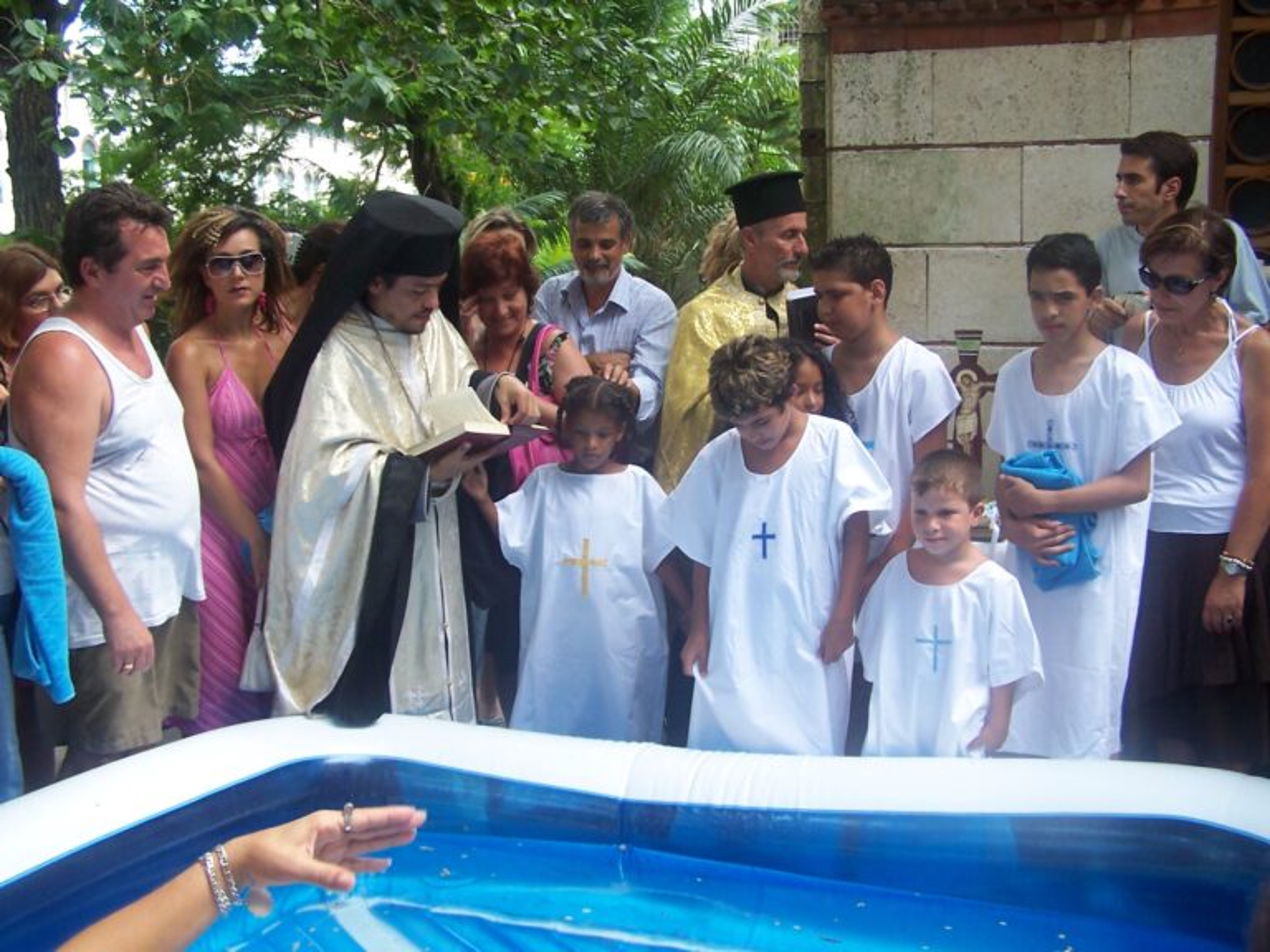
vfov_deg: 37.7
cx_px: 635
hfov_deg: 49.0
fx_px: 1394
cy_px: 476
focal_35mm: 38
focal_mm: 6.3
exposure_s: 1/125
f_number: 2.8
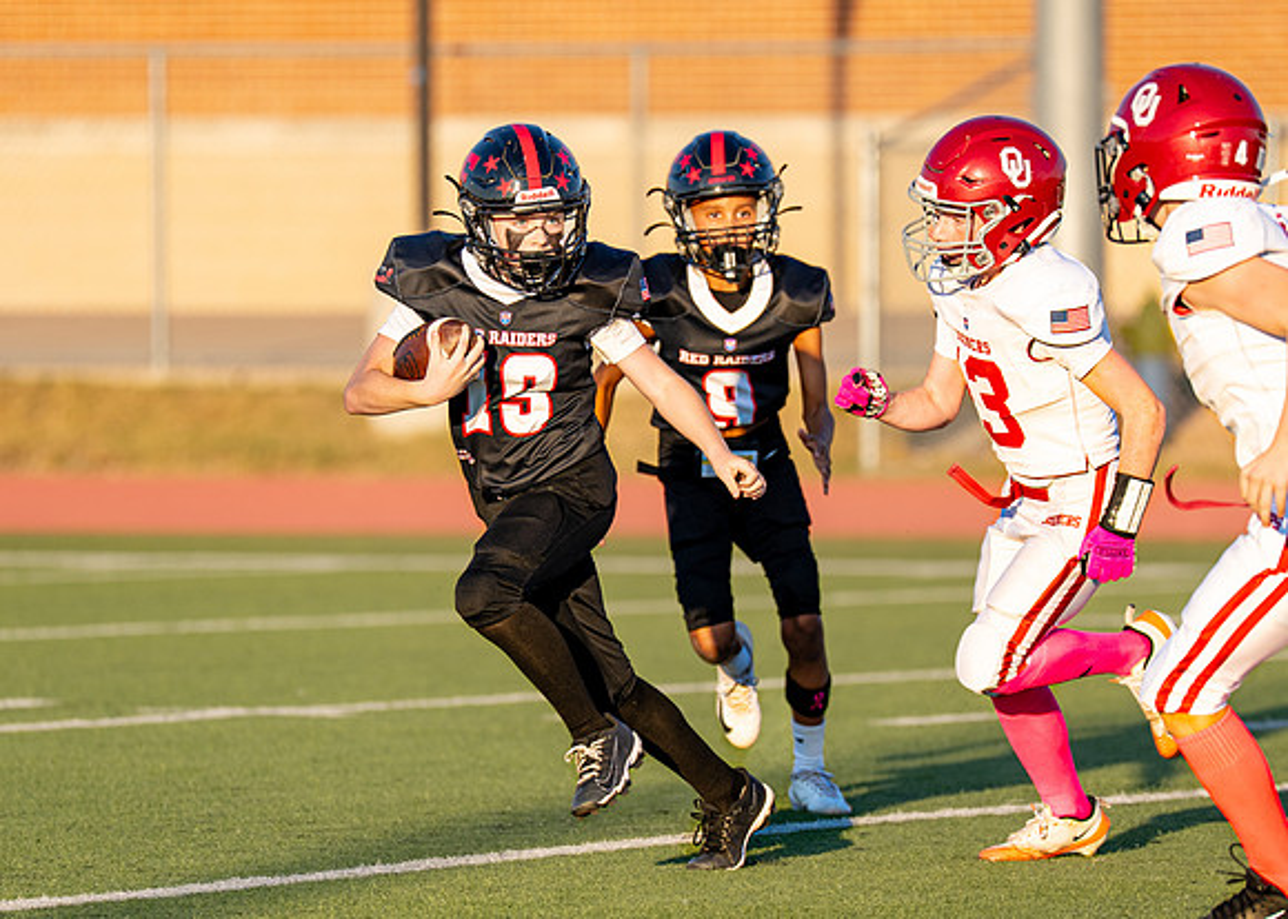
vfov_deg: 3.6
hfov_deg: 5.0
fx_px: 14770
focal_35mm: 404
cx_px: 693
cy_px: 554
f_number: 2.8
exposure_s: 1/1000
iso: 100
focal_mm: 200
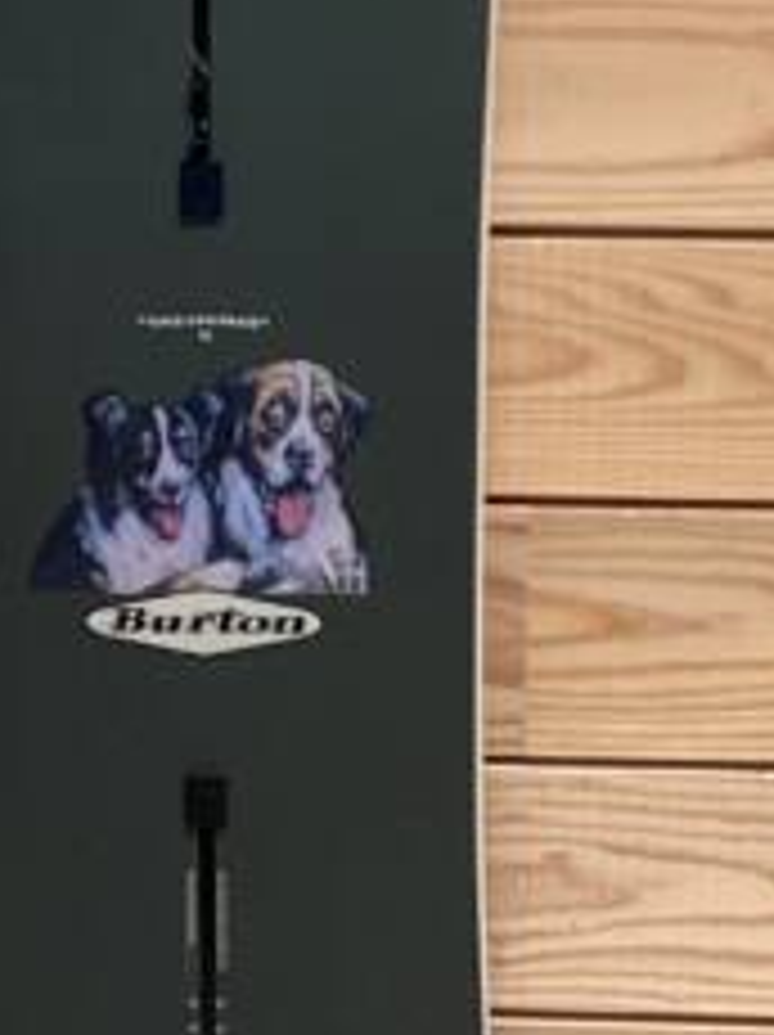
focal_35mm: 108
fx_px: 3226
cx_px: 162
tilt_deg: -12.0
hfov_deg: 13.6
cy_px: 324
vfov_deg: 18.2
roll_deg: +0.0
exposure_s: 1/50
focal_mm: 3.3
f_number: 2.4
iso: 100
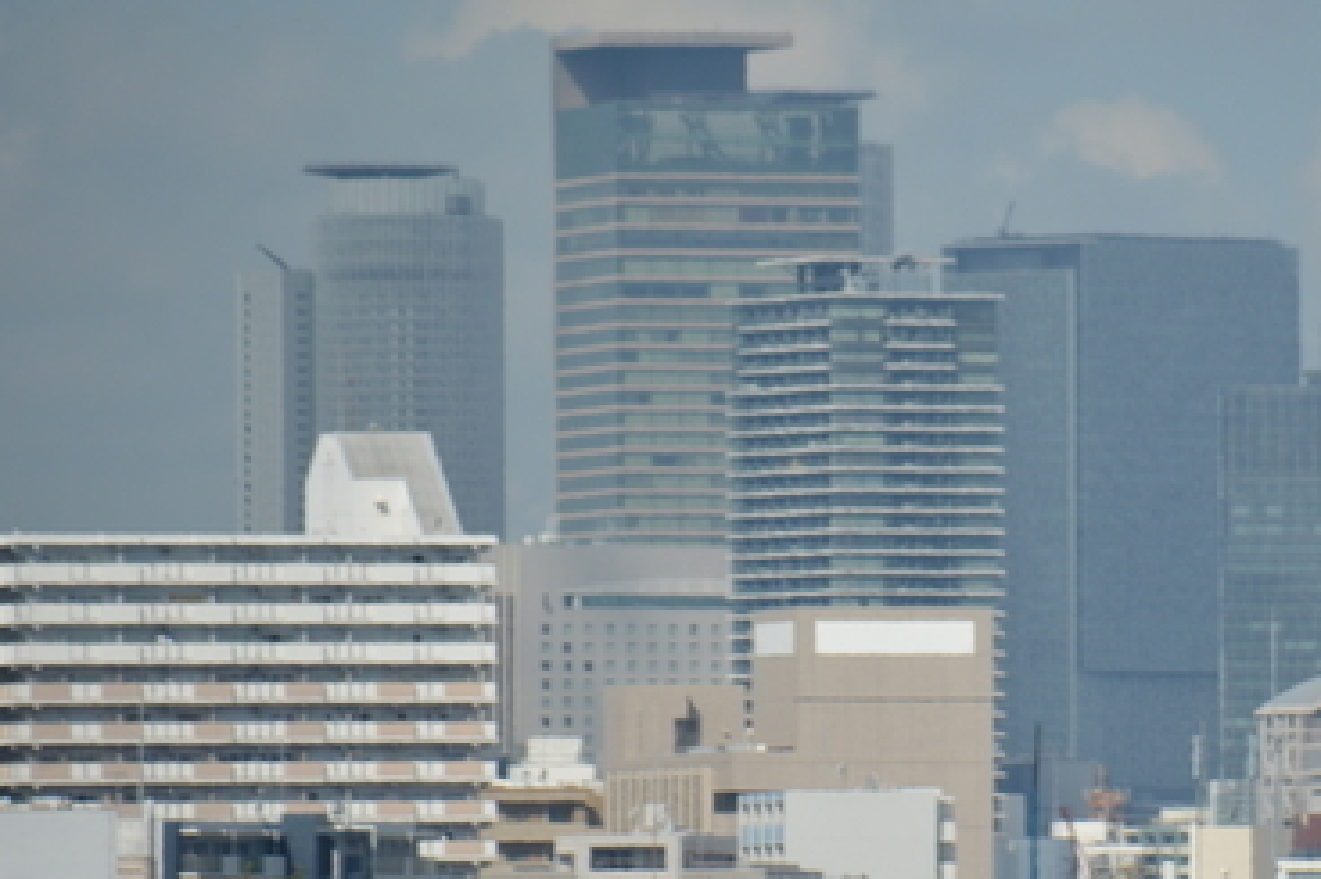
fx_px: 22446
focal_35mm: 612
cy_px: 492
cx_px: 1002
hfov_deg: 3.4
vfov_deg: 2.2
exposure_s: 1/800
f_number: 6.3
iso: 200
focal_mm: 250
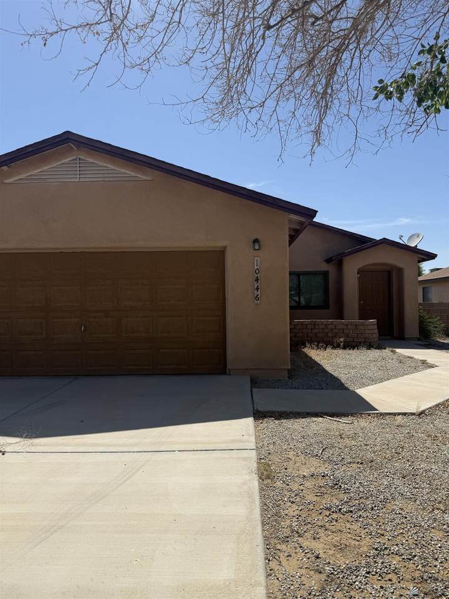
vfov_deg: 71.6
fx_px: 415
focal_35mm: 24
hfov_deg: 56.8
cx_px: 224
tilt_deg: +1.7
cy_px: 300
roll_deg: +0.5
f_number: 1.78
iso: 80
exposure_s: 1/6711
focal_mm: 6.76
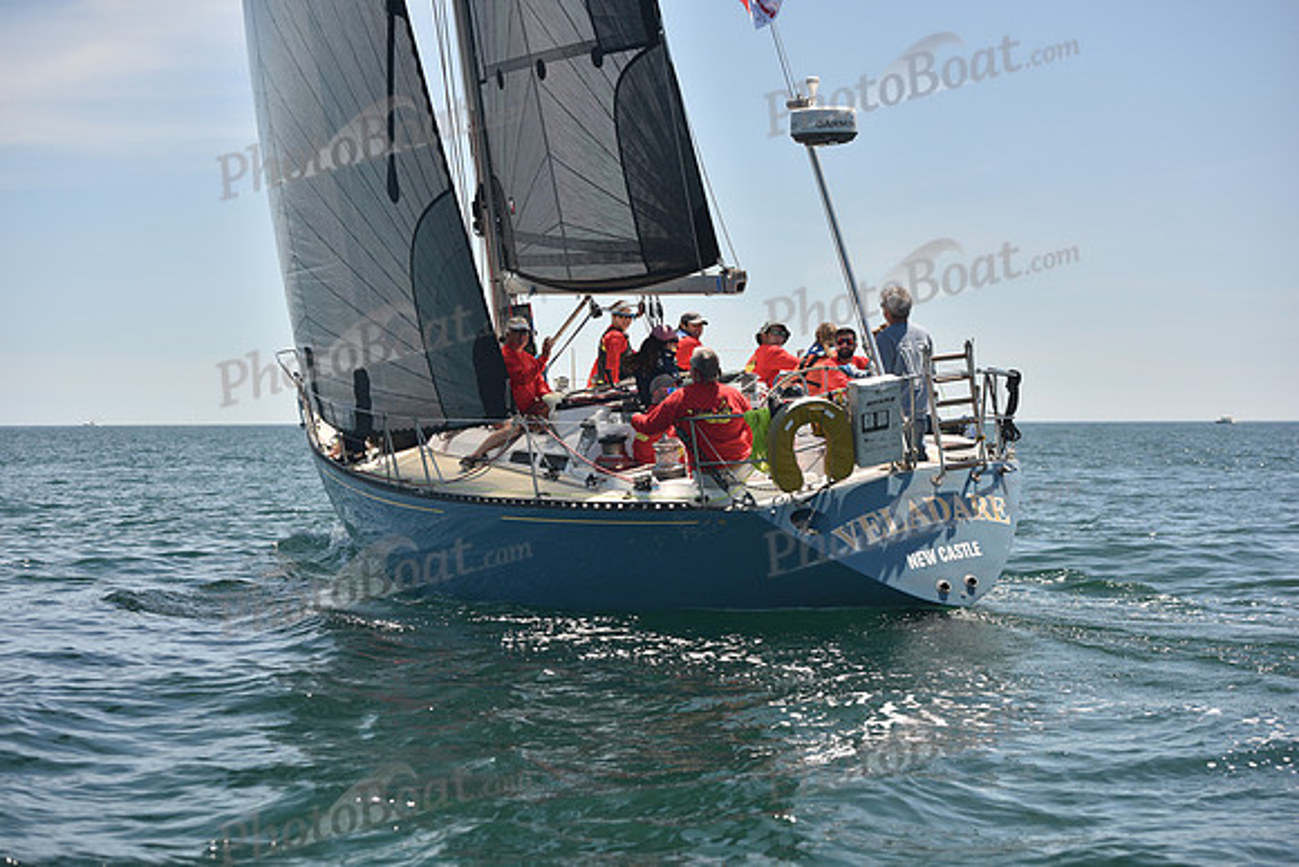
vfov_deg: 19.5
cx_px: 650
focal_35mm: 70
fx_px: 2526
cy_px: 434
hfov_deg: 28.8
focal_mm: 70
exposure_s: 1/800
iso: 250
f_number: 4.5
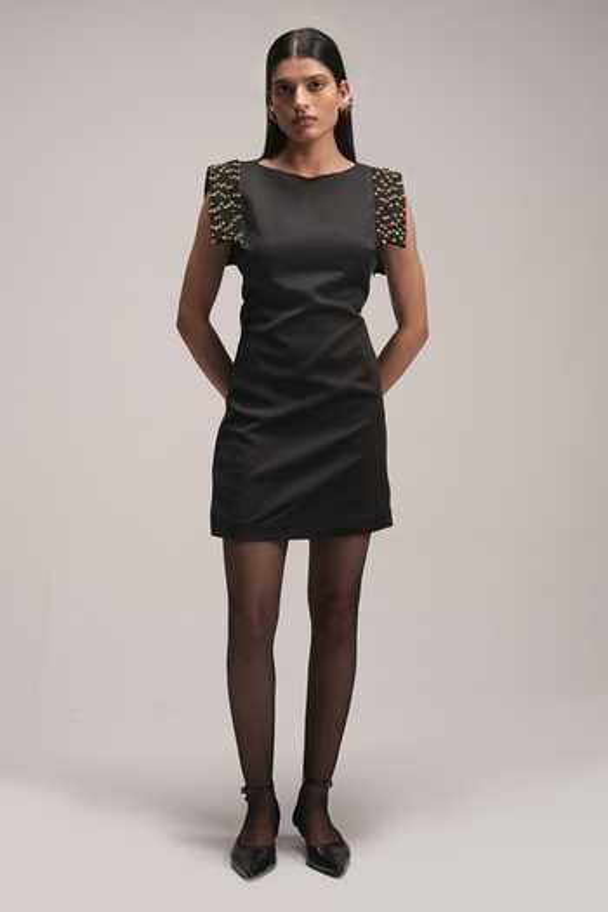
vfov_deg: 40.6
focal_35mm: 49
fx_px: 1234
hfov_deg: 27.7
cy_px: 456
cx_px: 304
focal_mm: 48.7
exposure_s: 1/160
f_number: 4.5
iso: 800
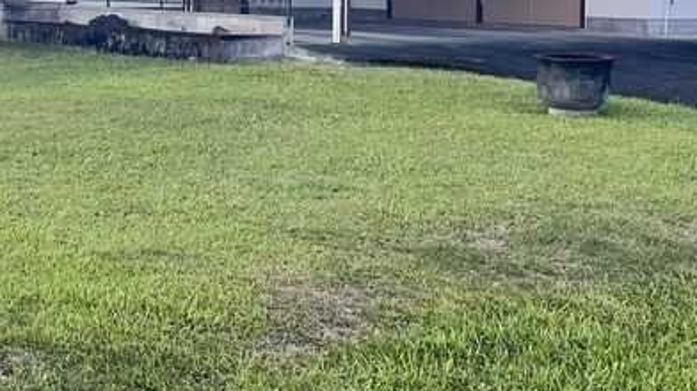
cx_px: 139
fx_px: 1367
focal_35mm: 74
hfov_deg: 28.0
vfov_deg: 15.8
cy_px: -43
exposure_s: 1/680
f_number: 1.6
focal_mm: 5.1
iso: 50
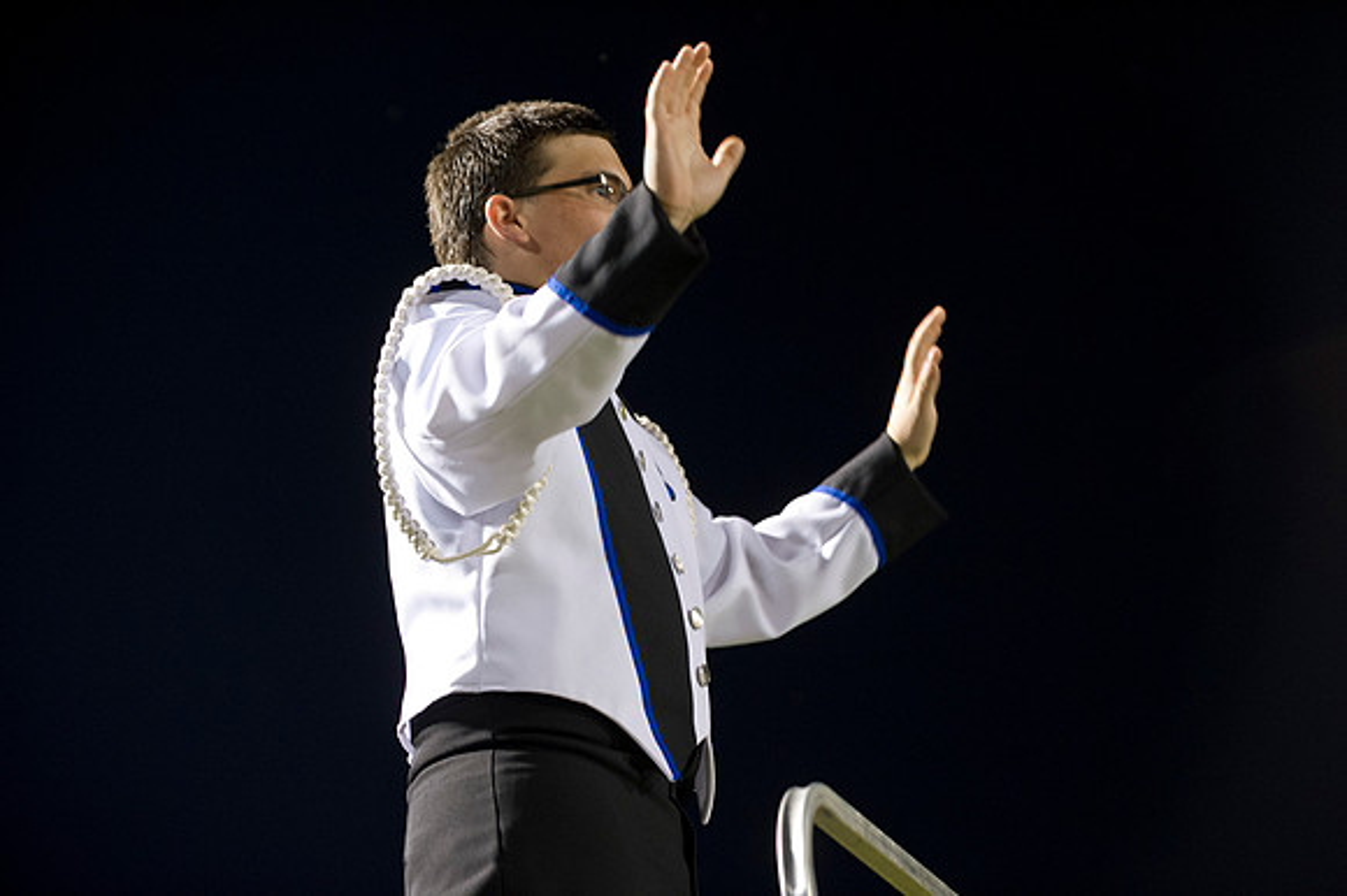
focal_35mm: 116
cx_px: 674
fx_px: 4338
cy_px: 448
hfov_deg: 17.7
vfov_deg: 11.8
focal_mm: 116
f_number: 3.2
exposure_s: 1/125
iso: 3200
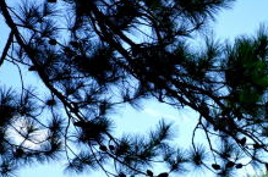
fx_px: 735
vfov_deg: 12.9
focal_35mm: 99
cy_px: 280
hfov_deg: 18.2
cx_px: 411
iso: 100
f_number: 6.3
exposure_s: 1/160
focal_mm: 20
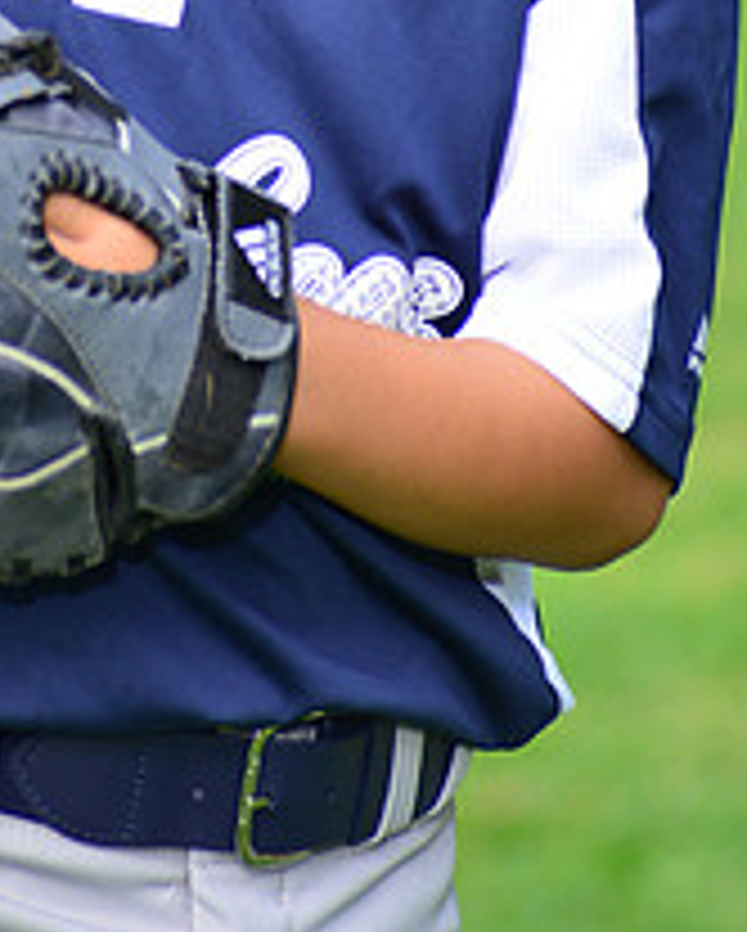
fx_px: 14487
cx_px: 79
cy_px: -279
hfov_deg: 3.0
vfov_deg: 3.7
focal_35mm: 525
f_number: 5.6
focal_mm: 200
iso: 320
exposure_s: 1/200
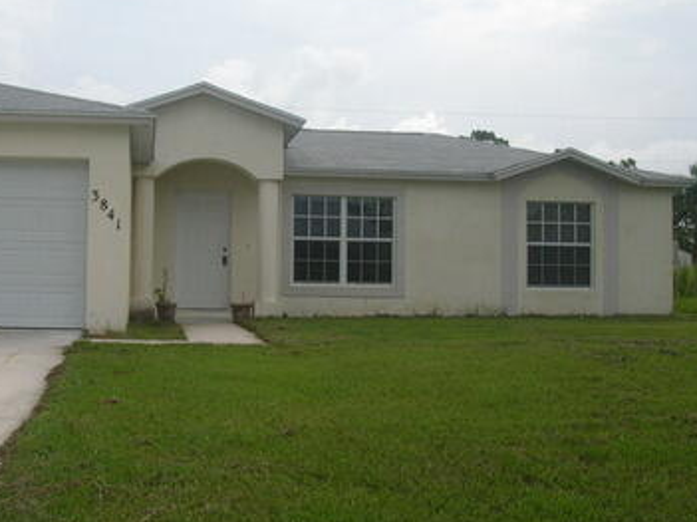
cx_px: 240
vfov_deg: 28.5
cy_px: 211
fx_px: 1027
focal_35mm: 51
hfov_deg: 37.2
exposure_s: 1/280
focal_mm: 5.8
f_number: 5.6
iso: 50
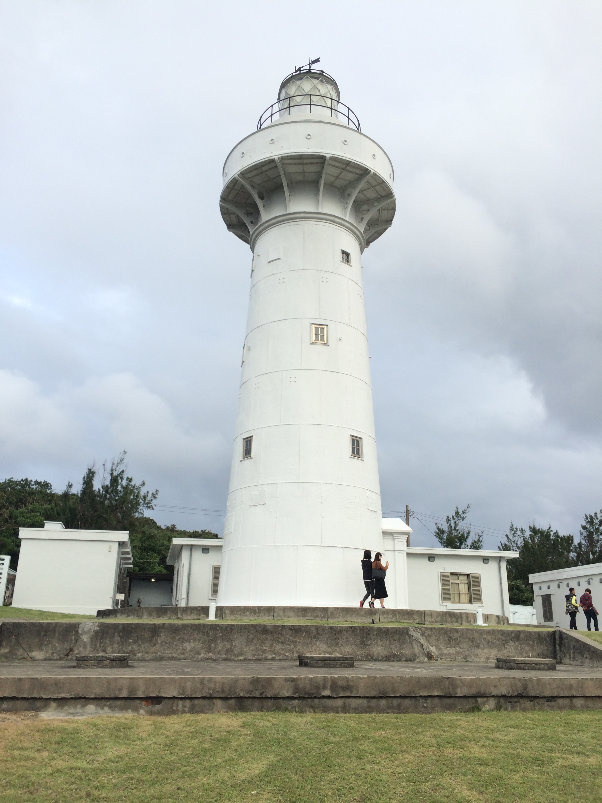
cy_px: 402
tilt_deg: +18.4
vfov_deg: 61.7
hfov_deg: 48.2
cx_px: 301
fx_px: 672
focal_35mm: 29
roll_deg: +0.1
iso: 32
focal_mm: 4.15
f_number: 2.2
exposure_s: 1/570
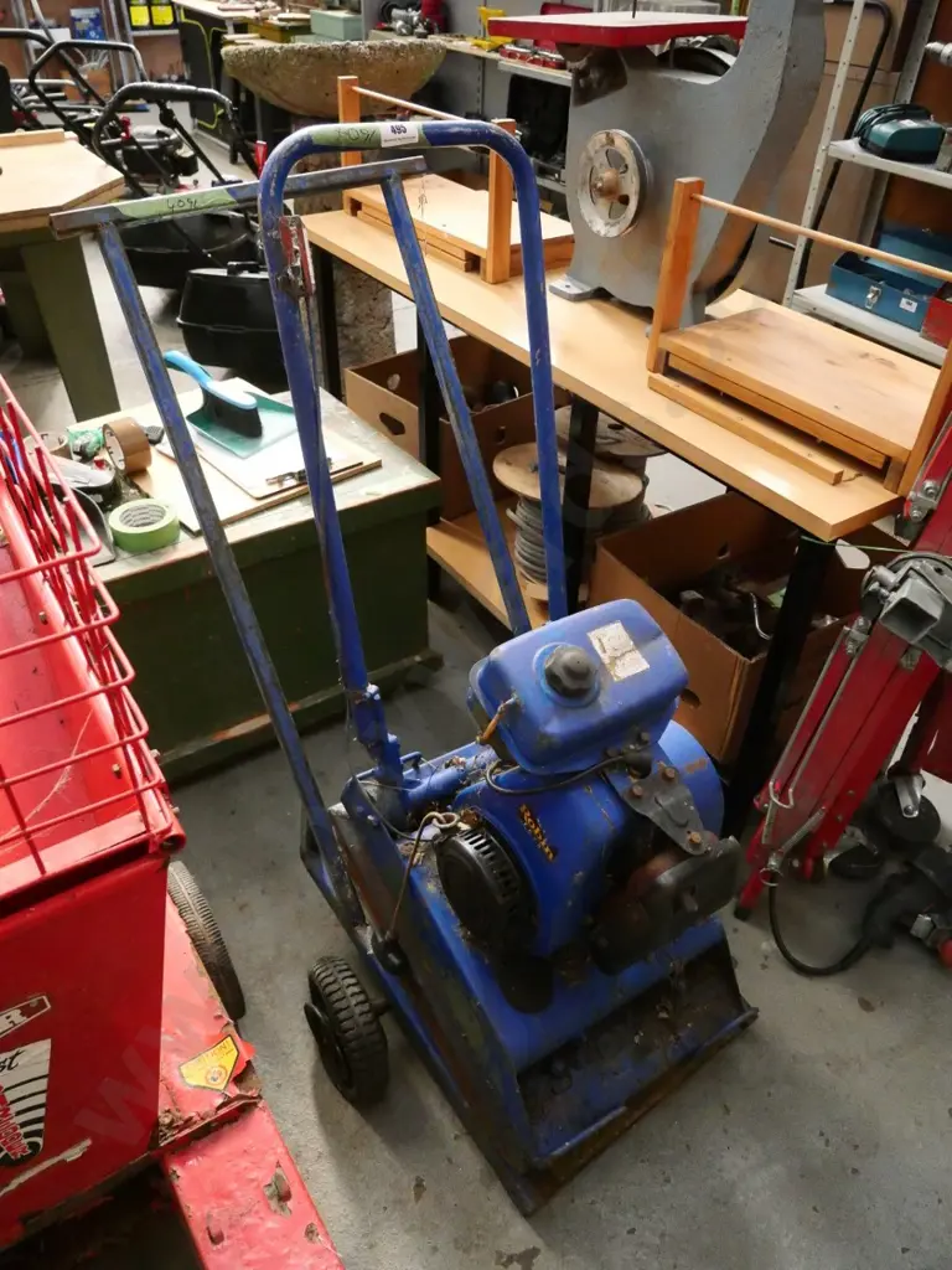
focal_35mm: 24
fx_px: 880
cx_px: 476
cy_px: 635
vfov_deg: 71.6
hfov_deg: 56.8
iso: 6400
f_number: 3.5
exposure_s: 1/320
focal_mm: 12
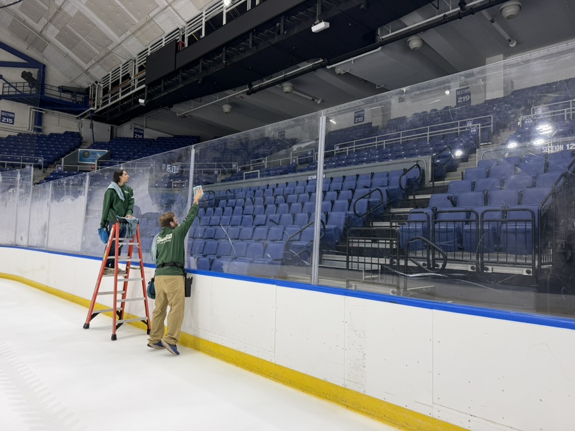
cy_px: 216
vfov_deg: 56.8
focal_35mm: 24
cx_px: 288
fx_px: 399
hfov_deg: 71.6
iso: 100
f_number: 1.78
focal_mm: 6.76
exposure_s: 1/182
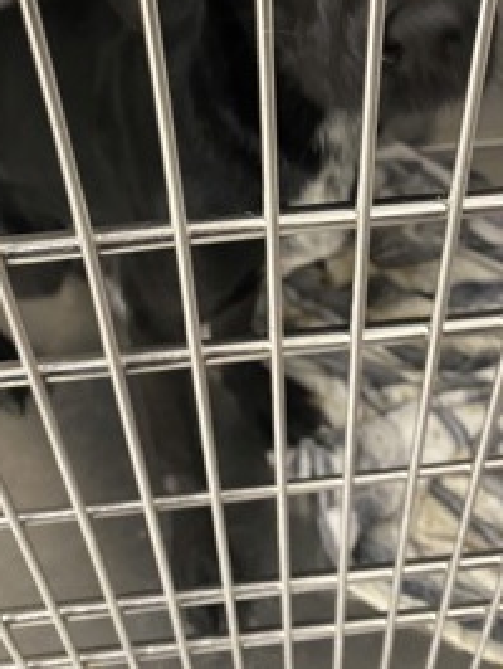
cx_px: 218
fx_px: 793
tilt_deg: -37.0
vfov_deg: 43.8
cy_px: 143
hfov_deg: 35.1
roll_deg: +3.2
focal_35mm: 41
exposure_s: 1/30
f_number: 1.8
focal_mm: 4.25
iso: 500
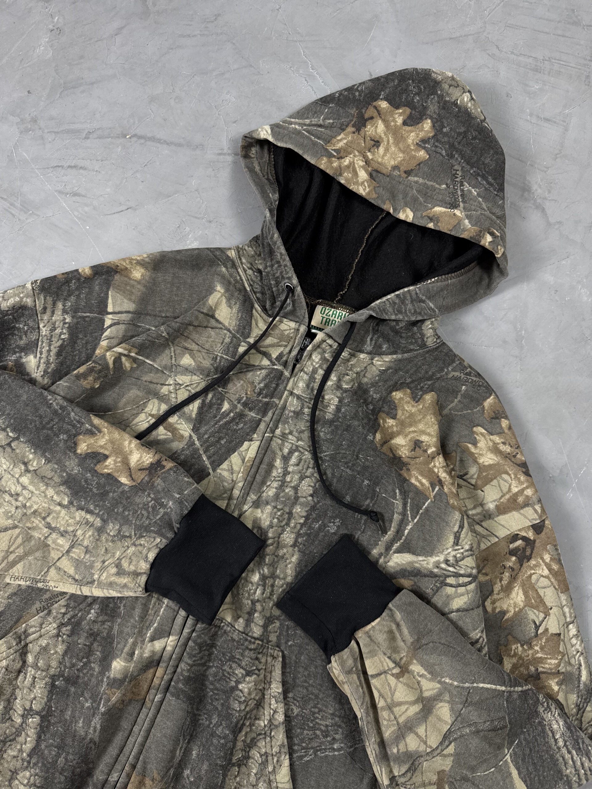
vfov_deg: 71.6
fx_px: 547
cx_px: 296
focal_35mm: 24
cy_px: 394
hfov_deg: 56.8
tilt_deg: -84.4
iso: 200
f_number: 1.78
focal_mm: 6.76
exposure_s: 1/60
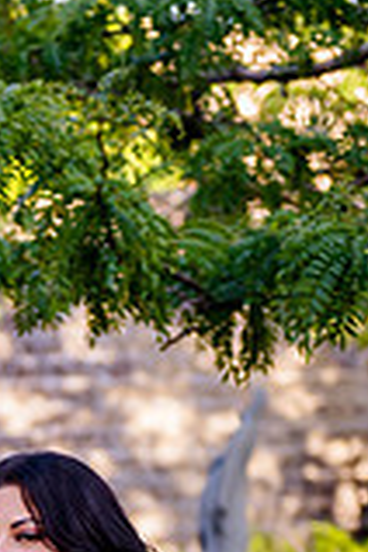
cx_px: -56
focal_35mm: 158
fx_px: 2422
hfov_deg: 8.6
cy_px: 674
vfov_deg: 12.7
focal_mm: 56
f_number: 2.8
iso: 640
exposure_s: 1/800
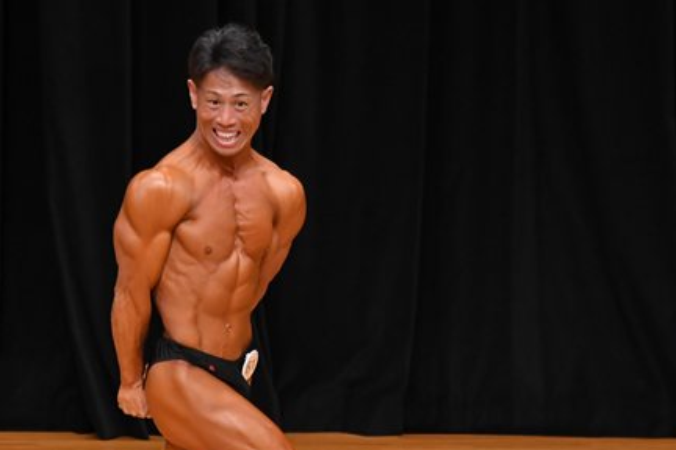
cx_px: 228
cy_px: 352
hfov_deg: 4.0
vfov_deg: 2.7
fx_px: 9595
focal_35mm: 511
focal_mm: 190
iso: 3200
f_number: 5.6
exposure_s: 1/400
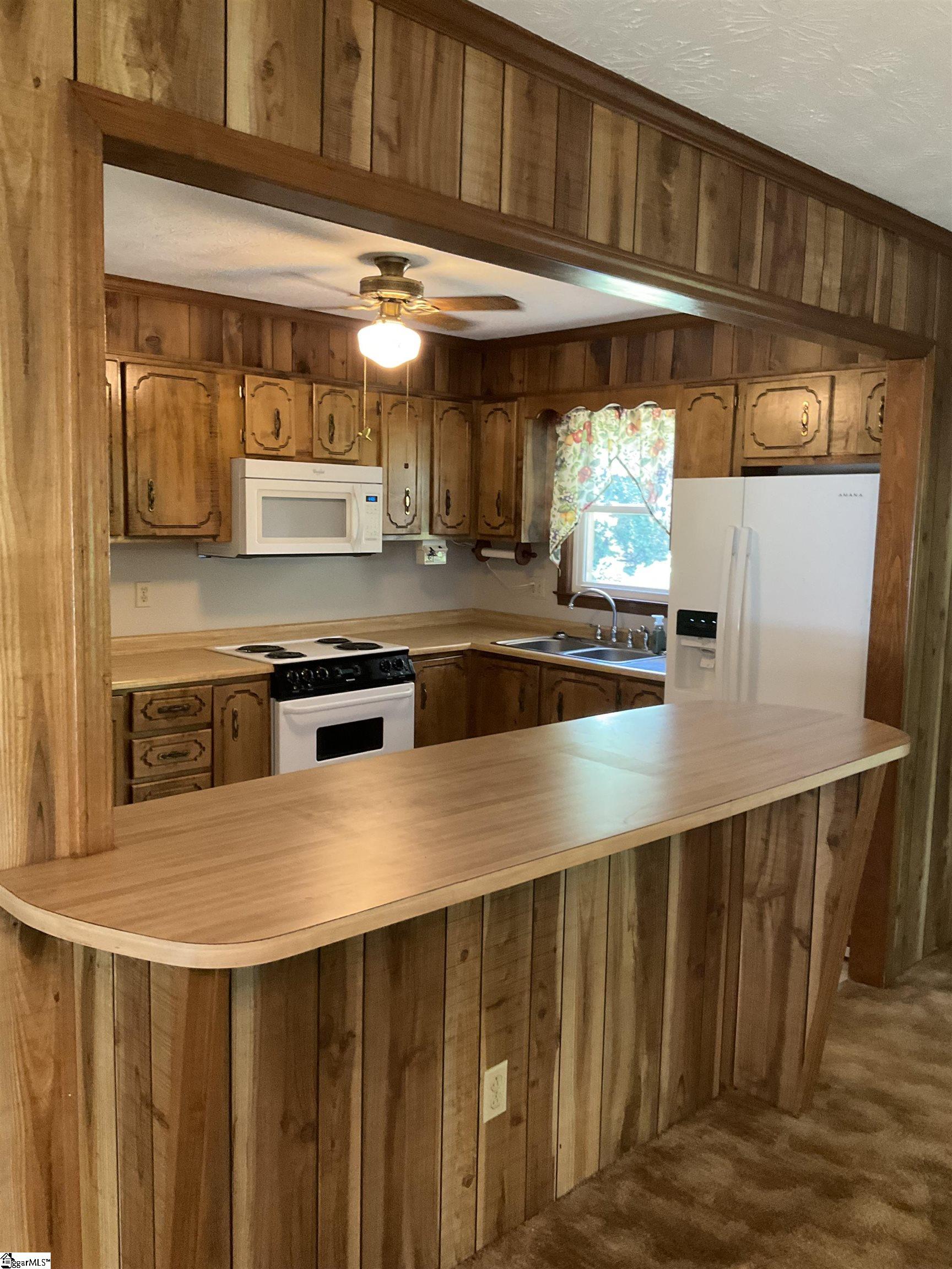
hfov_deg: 48.2
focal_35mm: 29
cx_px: 476
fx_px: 1063
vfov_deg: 61.7
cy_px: 634
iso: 250
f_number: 1.8
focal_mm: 3
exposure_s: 1/40
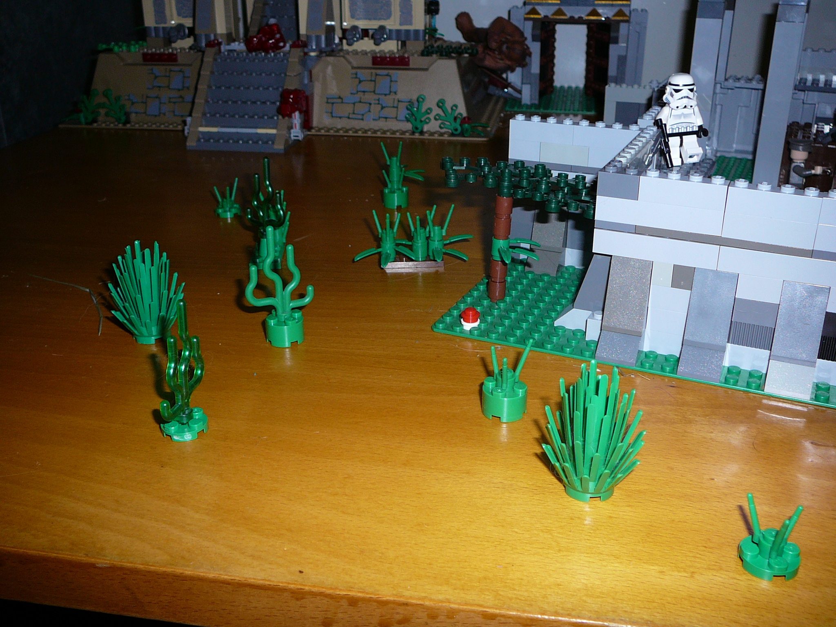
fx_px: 869
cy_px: 314
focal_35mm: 36
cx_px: 418
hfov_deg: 51.4
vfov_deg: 39.7
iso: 80
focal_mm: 5.2
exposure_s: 1/30
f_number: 2.8
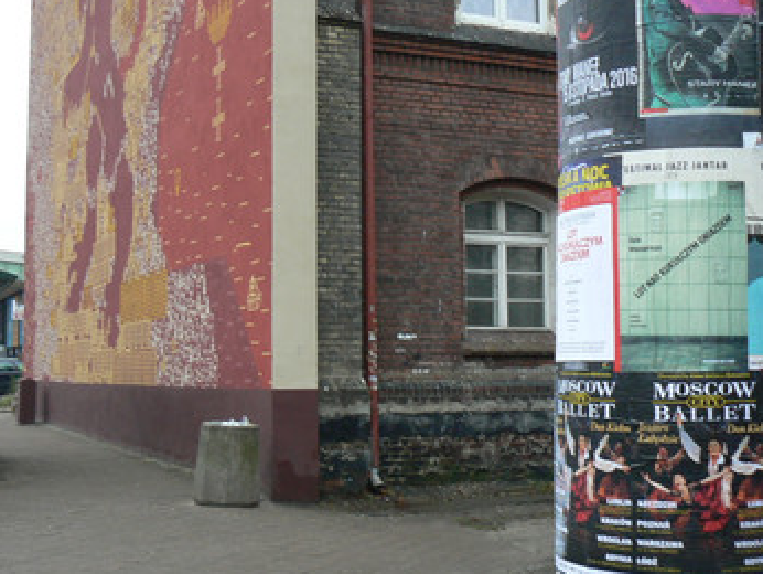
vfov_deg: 28.1
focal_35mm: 52
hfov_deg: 36.8
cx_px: 355
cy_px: 259
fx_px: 1147
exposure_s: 1/30
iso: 125
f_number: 2.8
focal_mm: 6
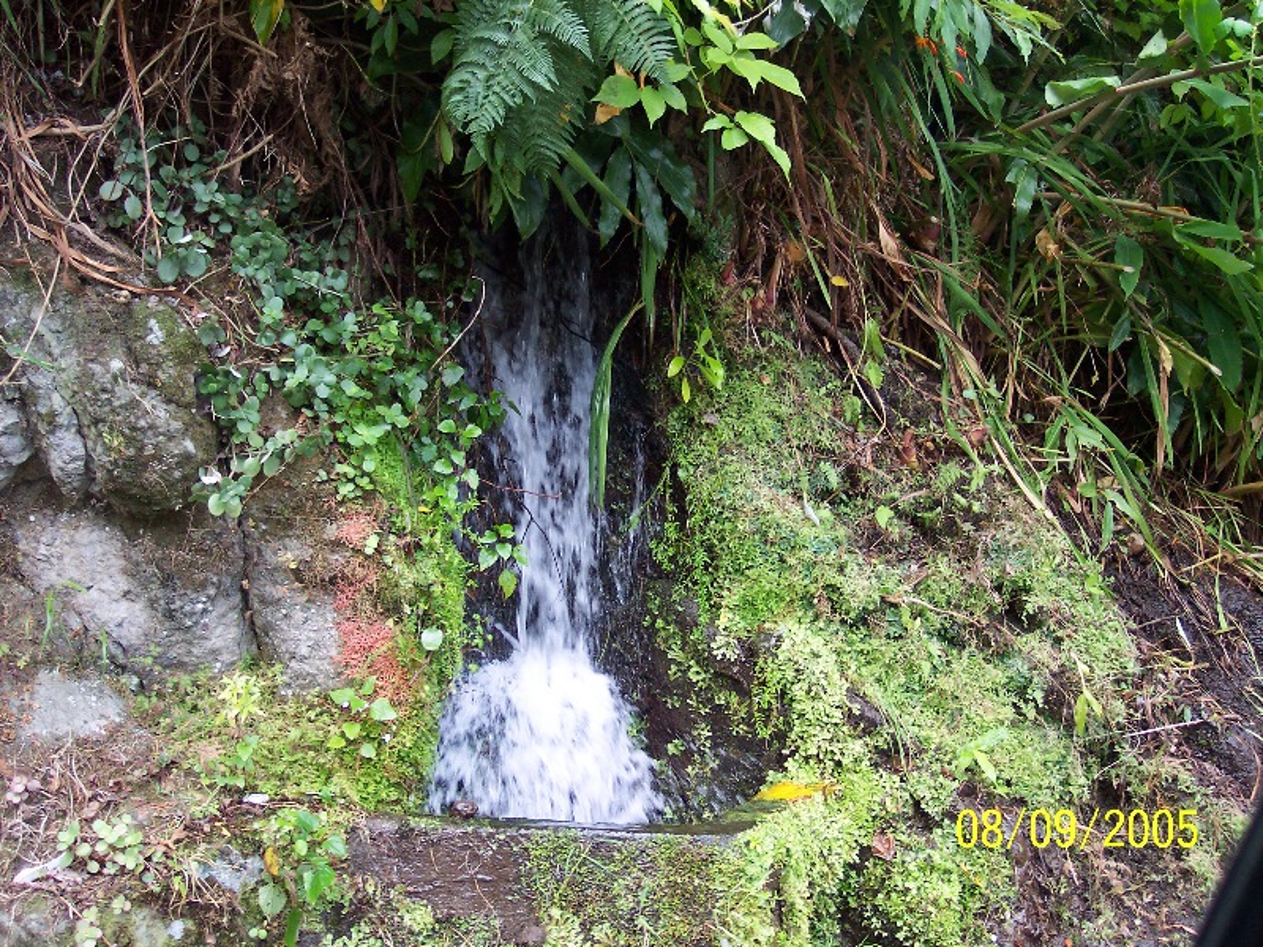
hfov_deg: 49.0
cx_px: 632
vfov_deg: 37.7
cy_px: 474
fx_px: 1386
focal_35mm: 38
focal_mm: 8
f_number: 2.8
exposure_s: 1/125
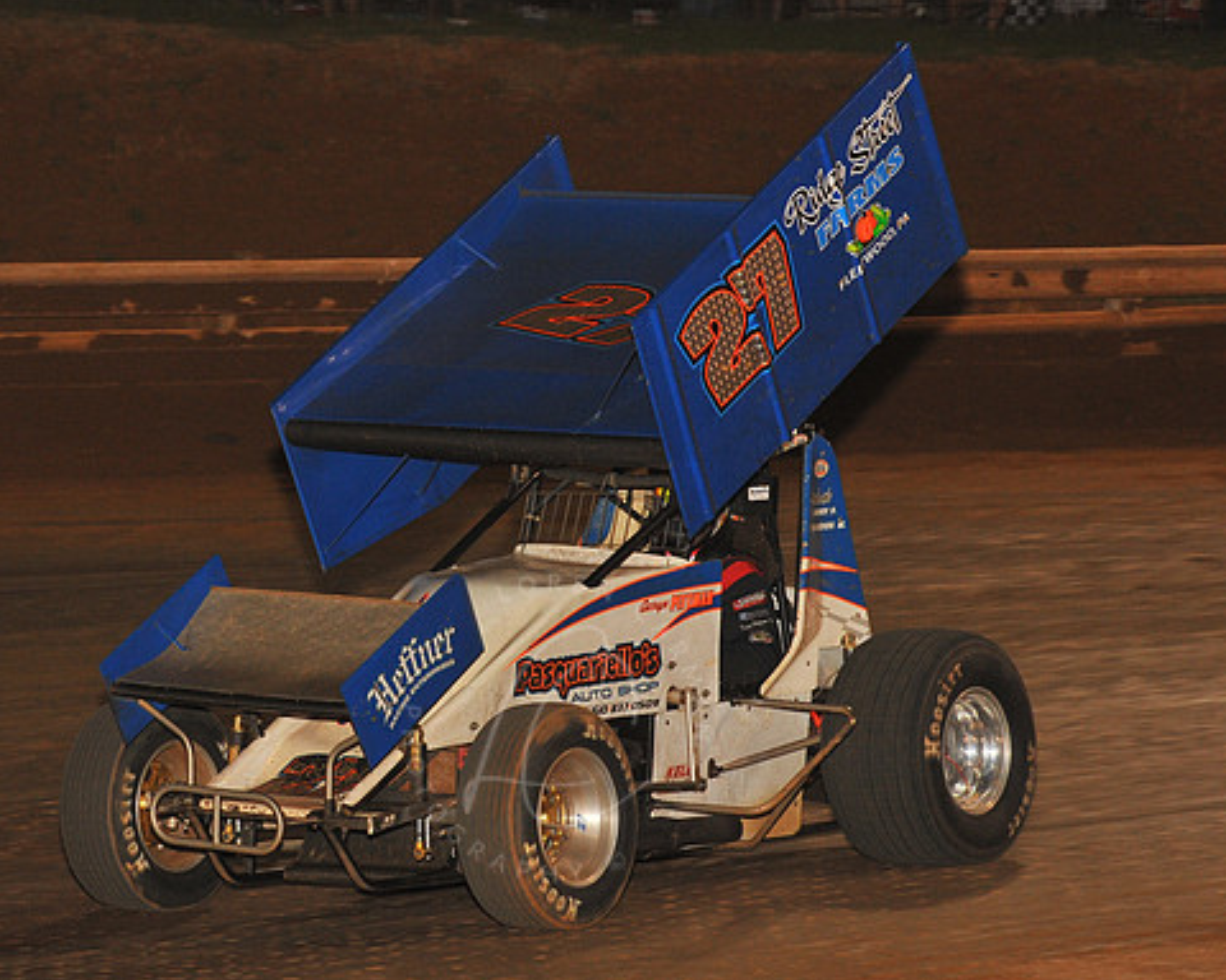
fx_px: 4935
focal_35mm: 136
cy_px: 491
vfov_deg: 11.4
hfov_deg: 14.2
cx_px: 554
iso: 1250
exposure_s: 1/320
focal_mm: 120
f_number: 7.1
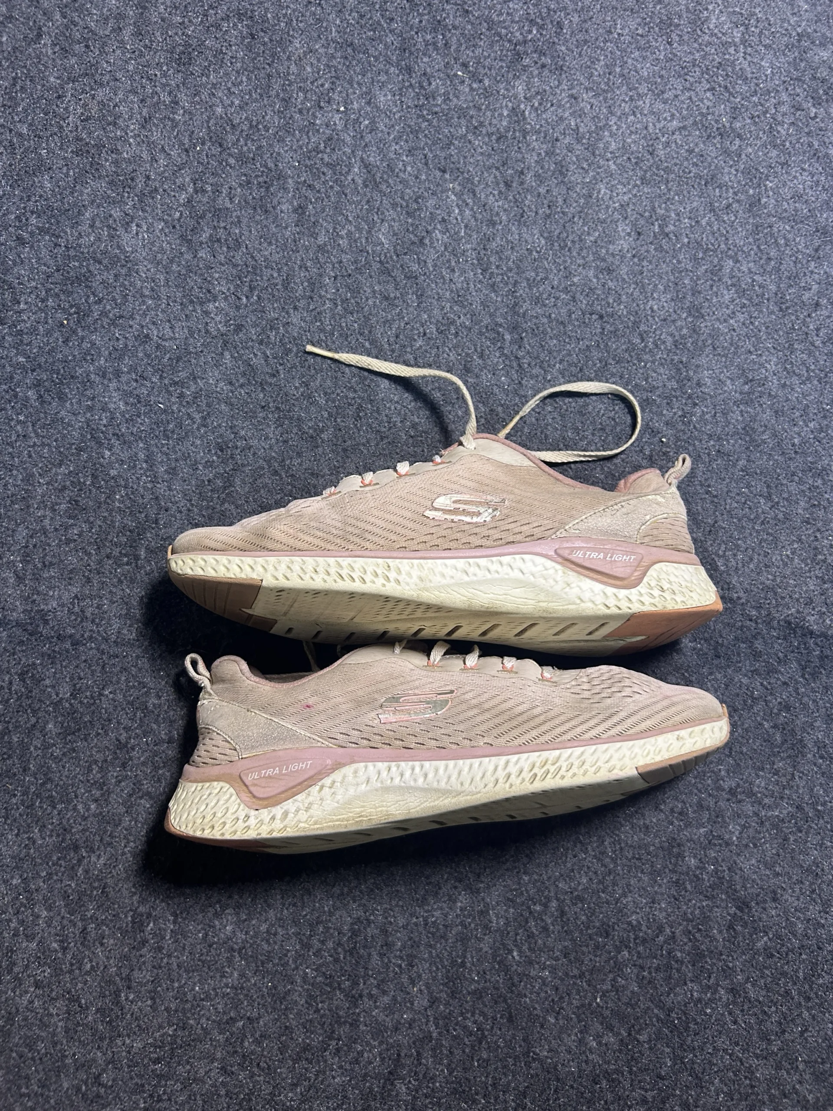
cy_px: 556
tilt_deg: -66.7
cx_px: 416
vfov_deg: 67.3
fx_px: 834
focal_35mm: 26
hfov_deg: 53.1
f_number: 1.5
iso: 160
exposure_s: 1/50
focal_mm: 5.7
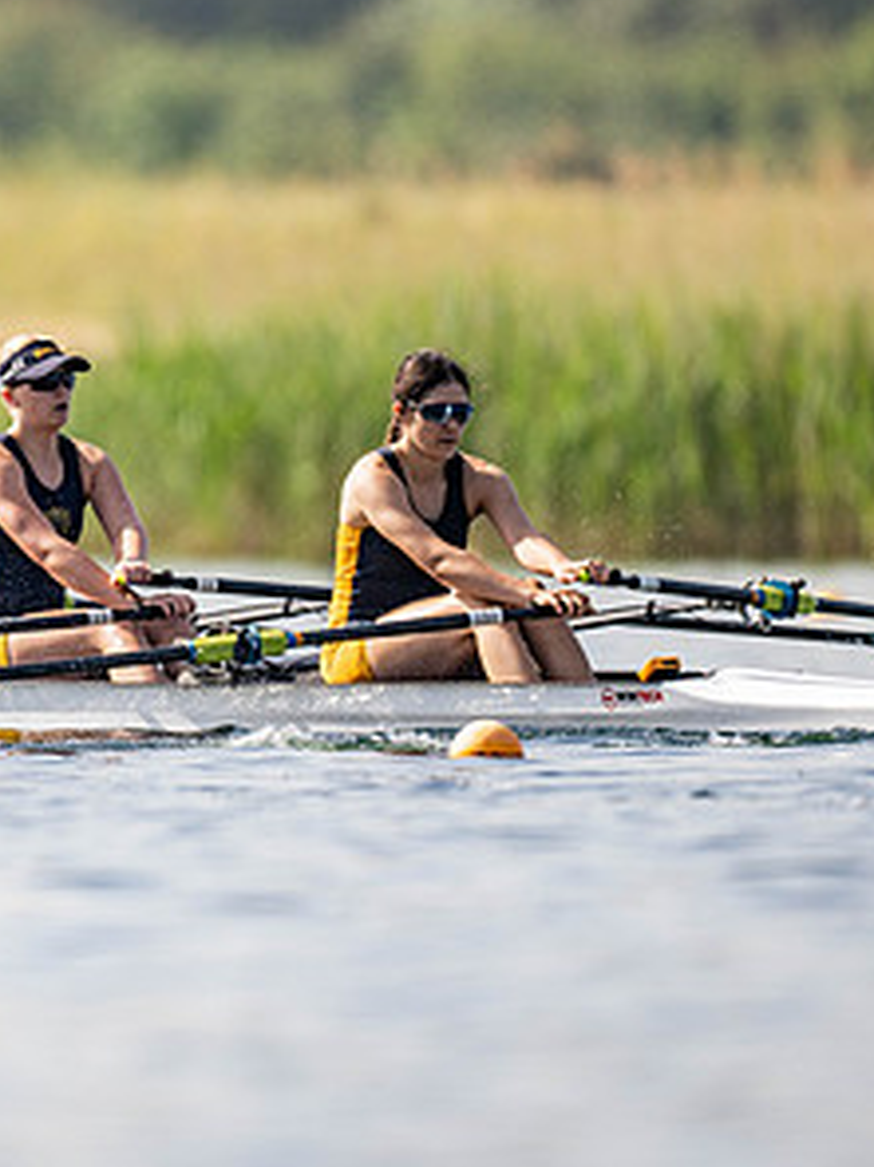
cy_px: 544
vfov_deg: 1.7
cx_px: -107
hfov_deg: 1.3
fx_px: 38203
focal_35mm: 1134
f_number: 4
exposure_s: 1/2500
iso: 160
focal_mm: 600
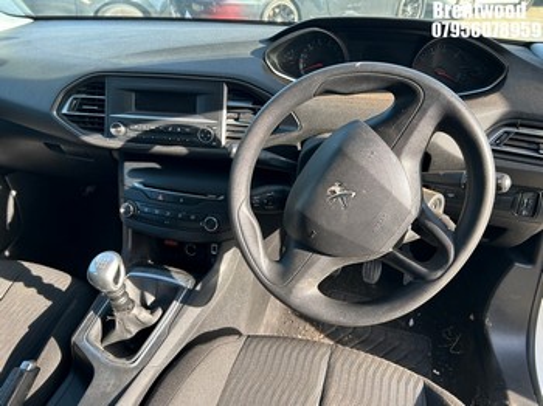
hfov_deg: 67.3
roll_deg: +1.8
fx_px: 408
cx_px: 272
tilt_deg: -28.7
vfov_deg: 53.0
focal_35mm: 26
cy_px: 203
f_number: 1.5
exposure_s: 1/258
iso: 40
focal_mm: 5.7
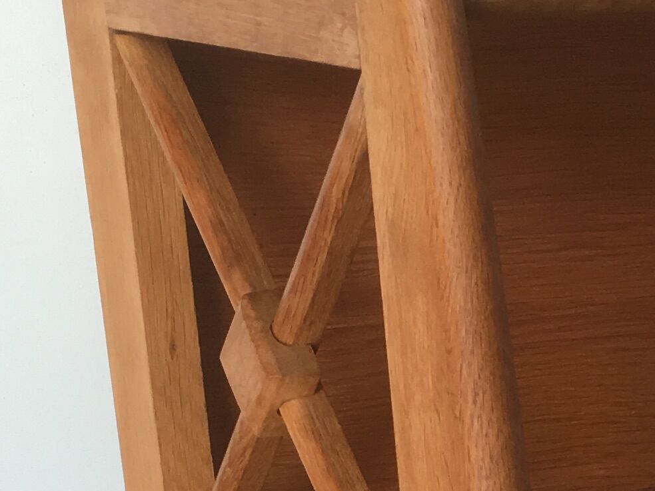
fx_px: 2251
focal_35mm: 119
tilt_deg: -19.3
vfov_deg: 12.1
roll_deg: +1.0
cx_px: 788
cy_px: 656
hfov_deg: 15.9
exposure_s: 1/100
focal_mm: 4.15
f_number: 2.2
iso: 32
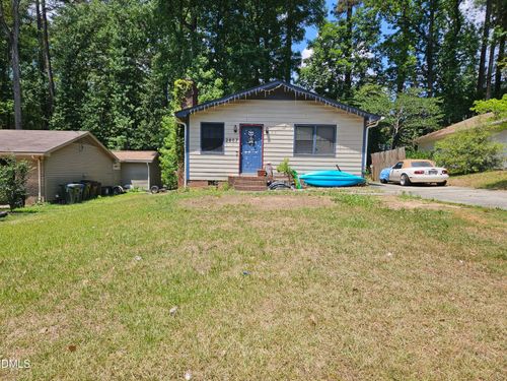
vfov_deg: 58.9
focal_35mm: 23
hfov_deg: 73.9
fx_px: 337
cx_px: 254
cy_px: 190
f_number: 1.8
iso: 25
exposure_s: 1/1663
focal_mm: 5.4
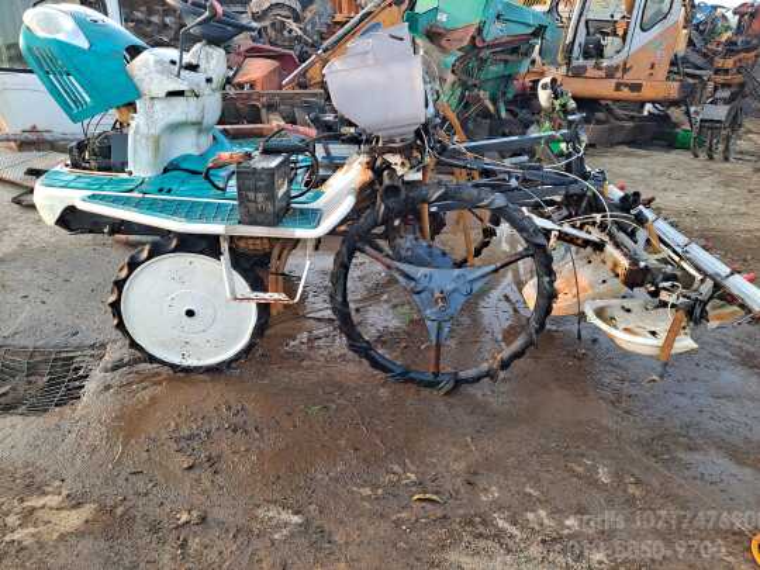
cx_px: 380
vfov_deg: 54.9
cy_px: 285
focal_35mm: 25
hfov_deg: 69.4
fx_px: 549
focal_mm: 4.6
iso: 40
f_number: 2
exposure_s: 1/60
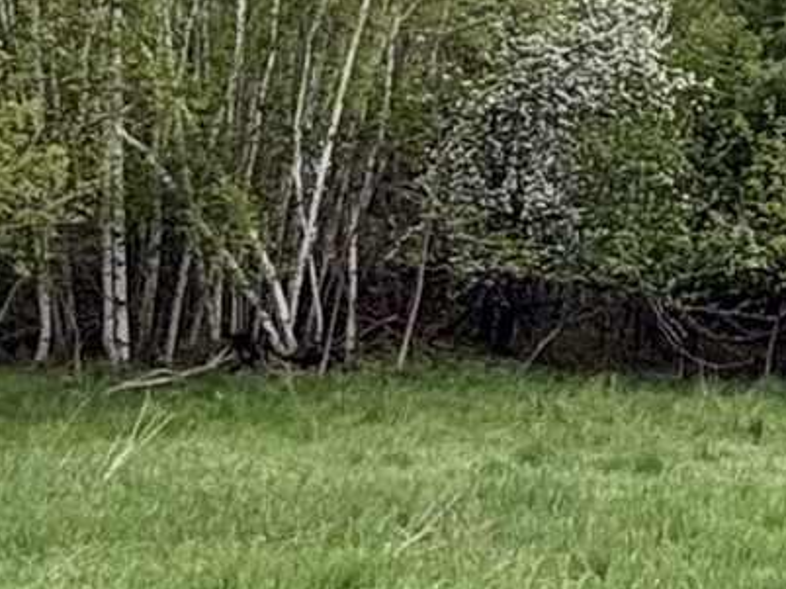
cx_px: 1392
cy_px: 110
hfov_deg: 15.8
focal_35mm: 107
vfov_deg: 13.7
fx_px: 2428
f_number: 2.2
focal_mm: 2.22
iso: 50
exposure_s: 1/1477
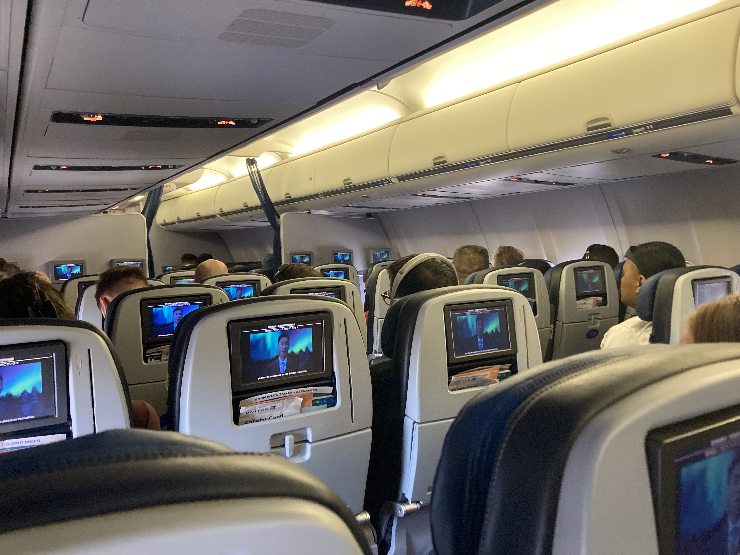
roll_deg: +0.6
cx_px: 370
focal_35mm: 28
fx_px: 599
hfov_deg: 63.4
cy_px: 278
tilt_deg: -4.1
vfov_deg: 49.7
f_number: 1.8
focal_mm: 3.99
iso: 250
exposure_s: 1/57
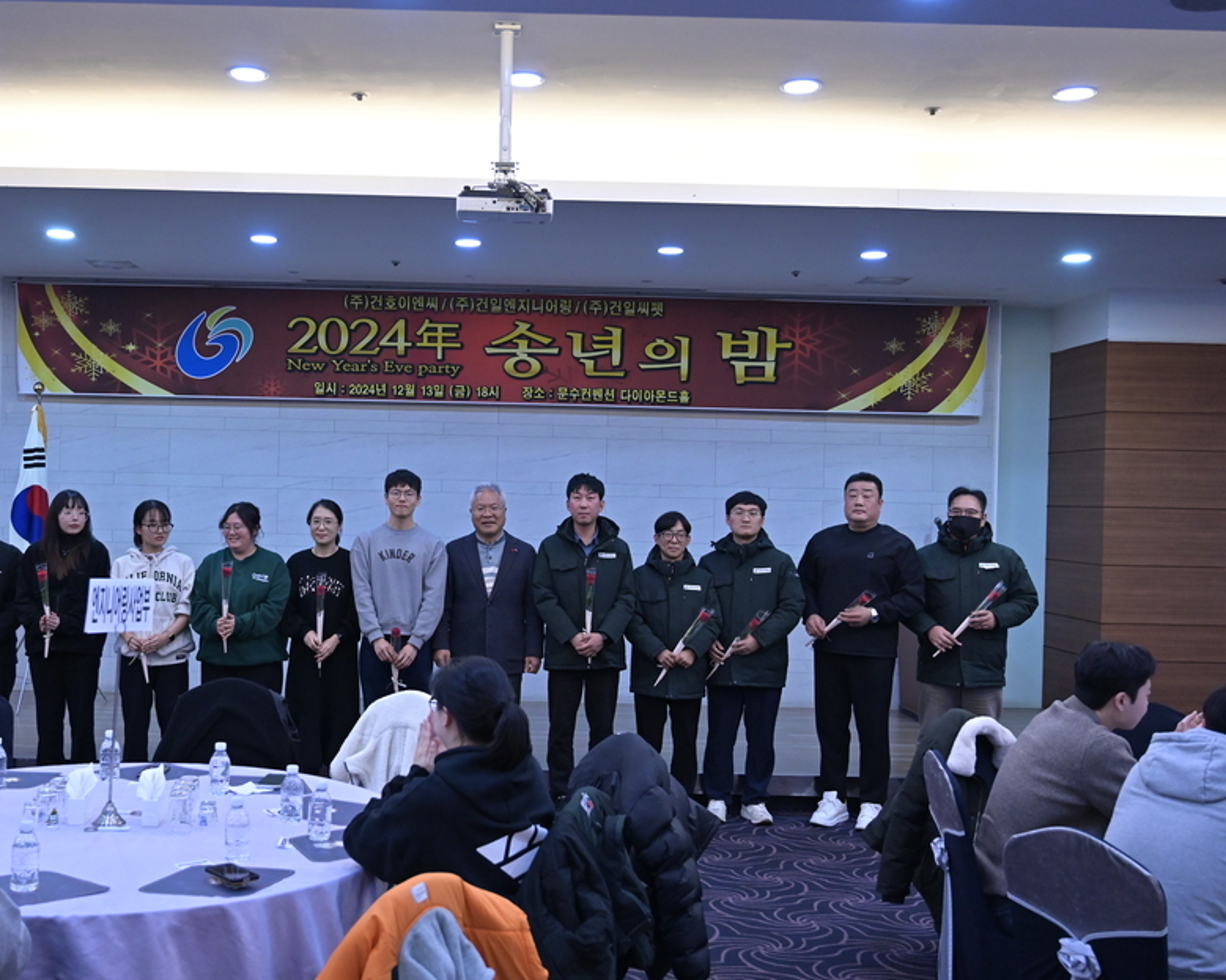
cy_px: 505
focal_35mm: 38
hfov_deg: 48.1
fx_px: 1365
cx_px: 489
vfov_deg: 39.5
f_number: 4
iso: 3200
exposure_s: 1/160
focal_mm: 30.5
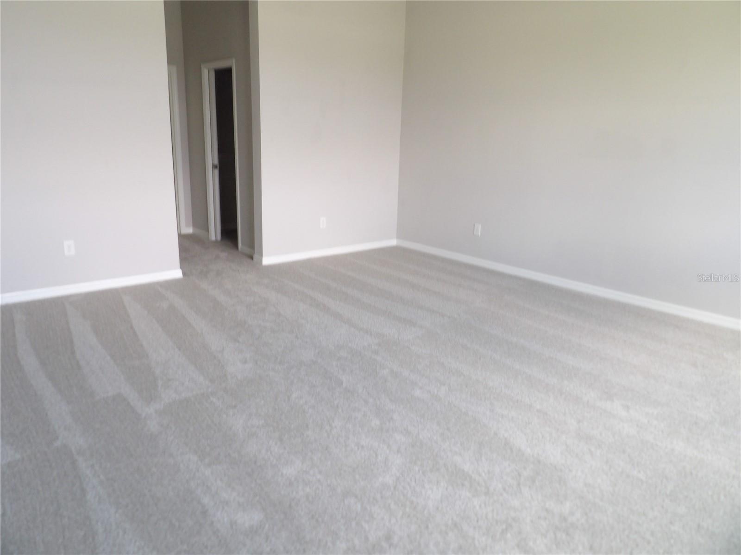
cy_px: 278
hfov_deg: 71.6
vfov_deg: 56.8
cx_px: 370
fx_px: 514
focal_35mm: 24
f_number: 3.2
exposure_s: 1/33
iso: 188
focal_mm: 4.3
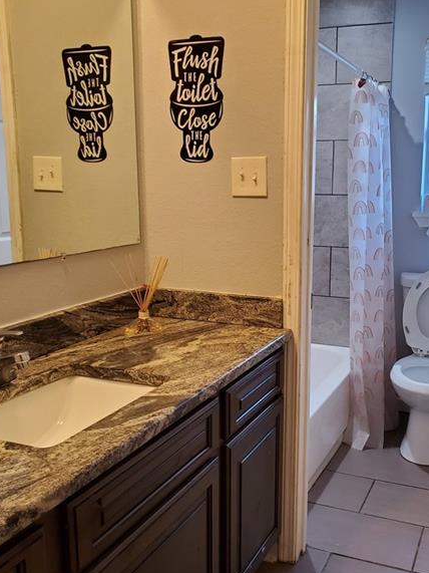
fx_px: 579
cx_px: 275
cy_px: 288
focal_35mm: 35
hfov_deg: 40.3
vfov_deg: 52.6
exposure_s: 1/59
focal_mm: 4.3
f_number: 2.4
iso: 200
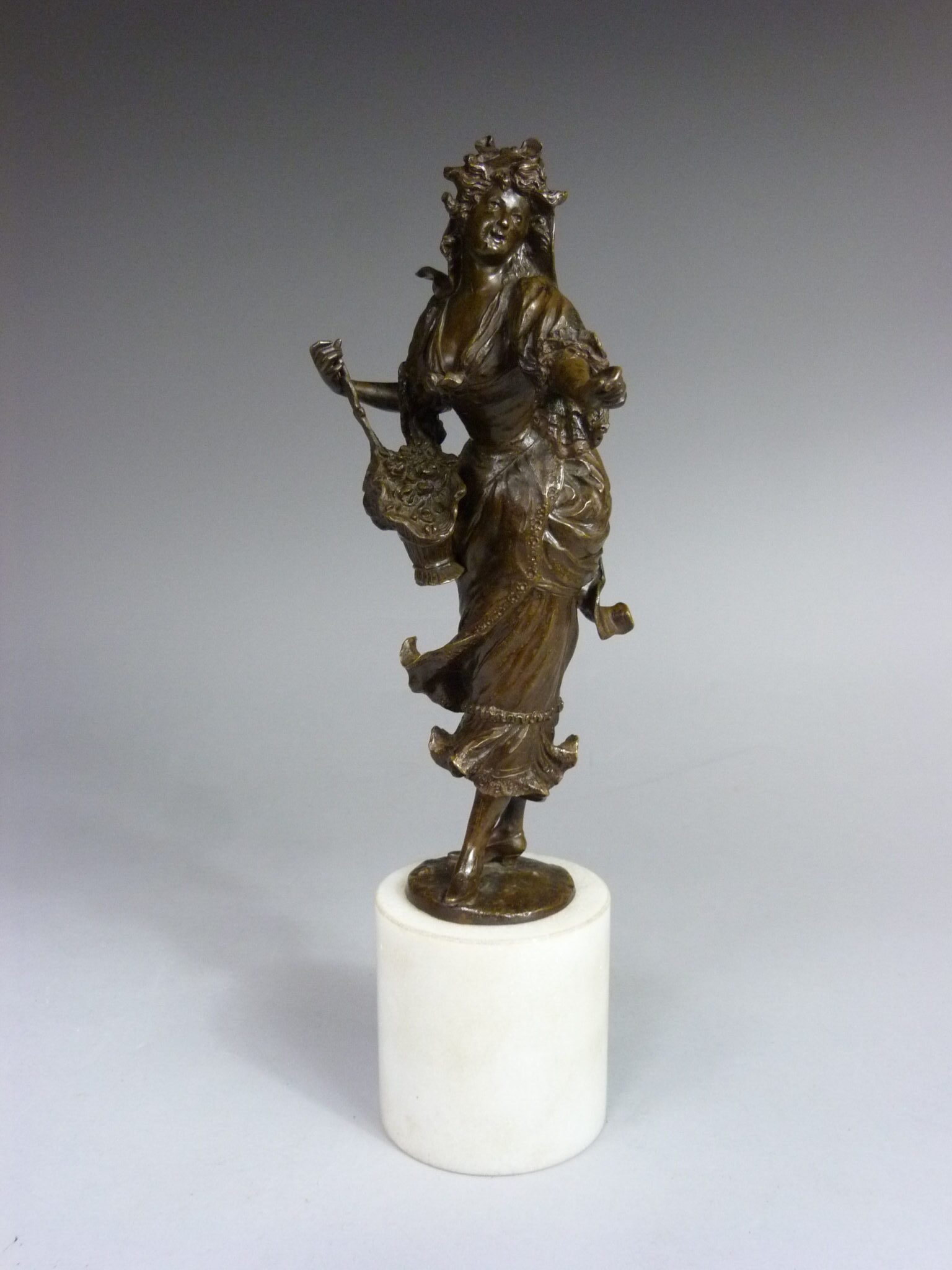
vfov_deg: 54.0
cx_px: 476
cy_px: 635
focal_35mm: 34
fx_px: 1247
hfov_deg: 41.8
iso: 400
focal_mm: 6.1
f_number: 3
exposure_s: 1/40
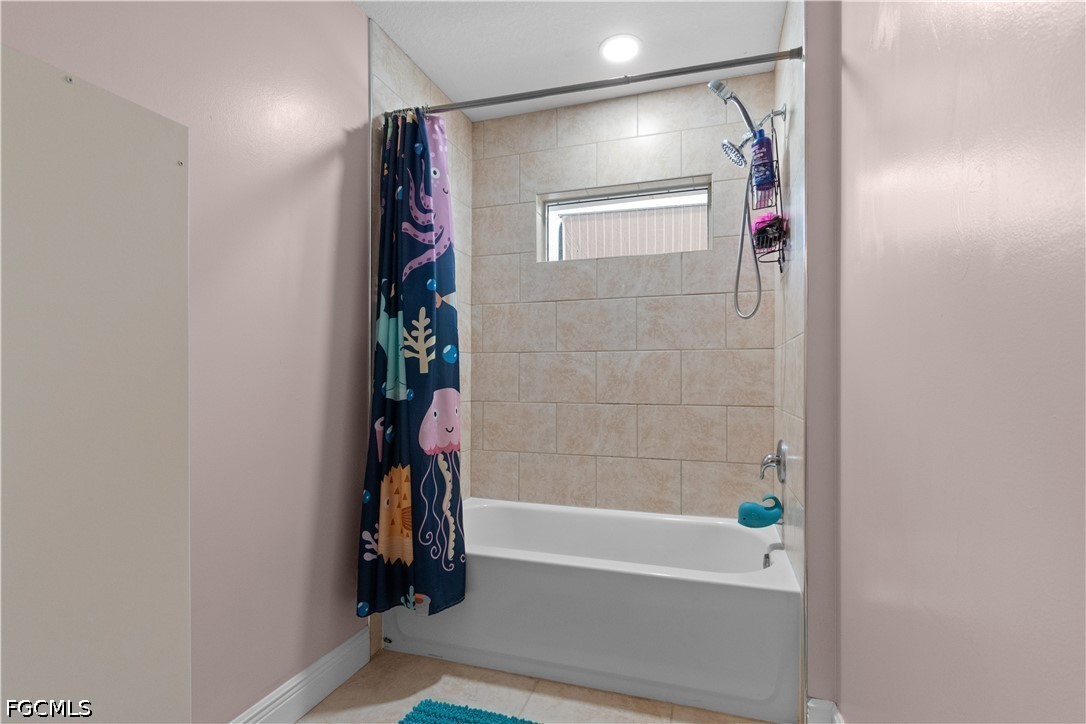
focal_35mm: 15
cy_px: 362
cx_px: 543
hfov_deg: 100.4
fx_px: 452
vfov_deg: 77.3
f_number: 4.5
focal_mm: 10
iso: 800
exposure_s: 1/40
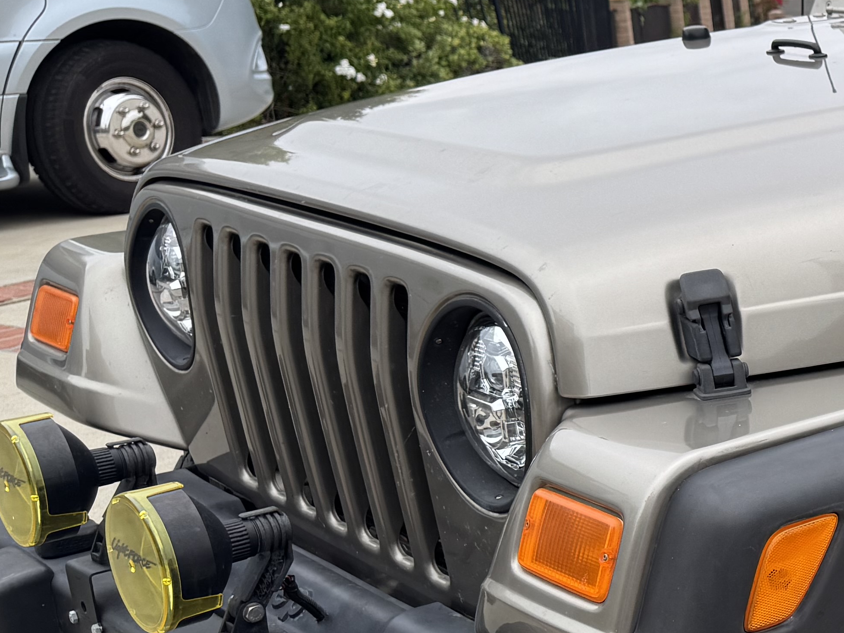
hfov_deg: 23.1
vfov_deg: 21.0
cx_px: 1221
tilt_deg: -19.2
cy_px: 359
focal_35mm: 70
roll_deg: -1.2
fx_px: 1707
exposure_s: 1/782
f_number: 1.78
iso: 80
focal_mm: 6.76
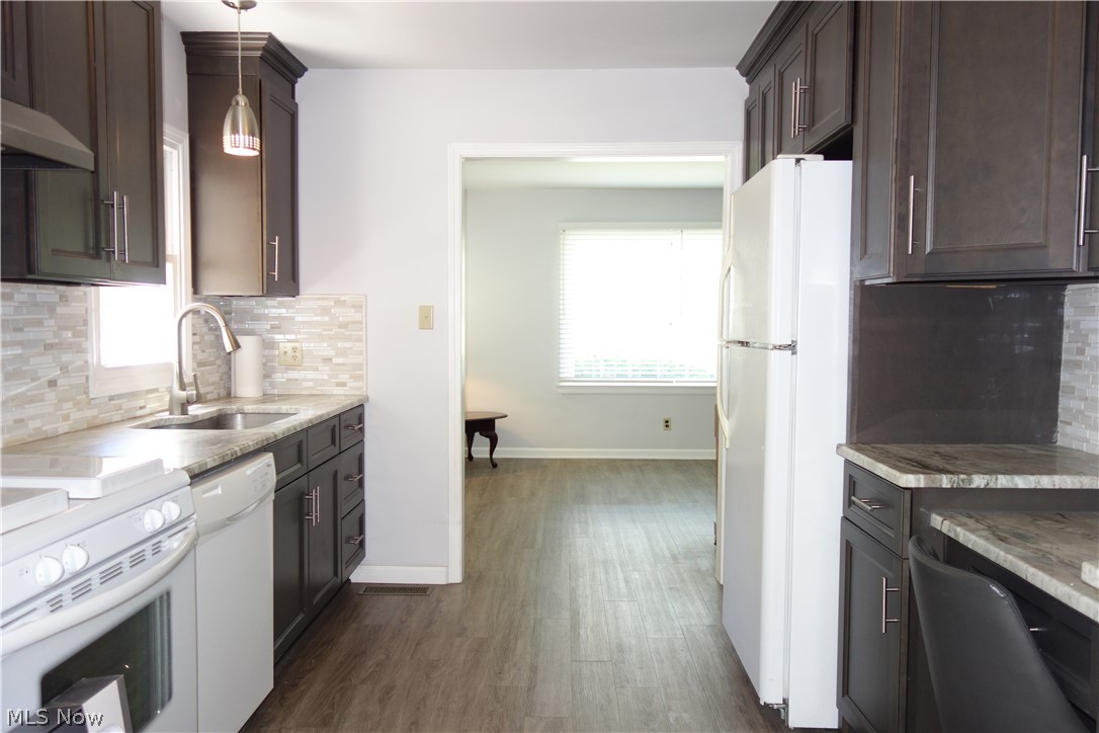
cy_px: 366
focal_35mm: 28
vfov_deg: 46.4
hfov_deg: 65.5
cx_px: 550
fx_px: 855
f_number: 1.8
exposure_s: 1/60
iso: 125
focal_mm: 10.4
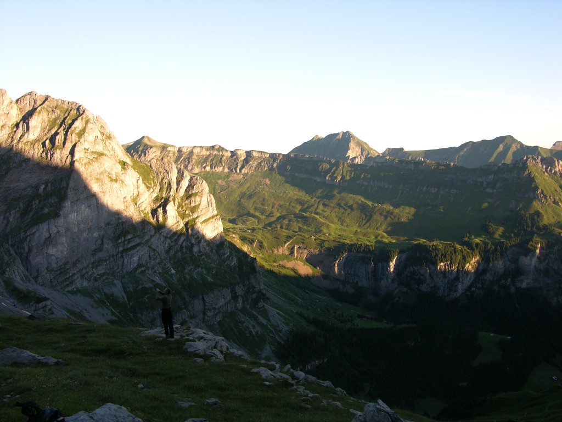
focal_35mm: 35
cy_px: 211
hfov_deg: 52.6
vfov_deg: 40.7
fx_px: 568
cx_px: 281
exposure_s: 1/89.8
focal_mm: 8.9
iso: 50
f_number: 4
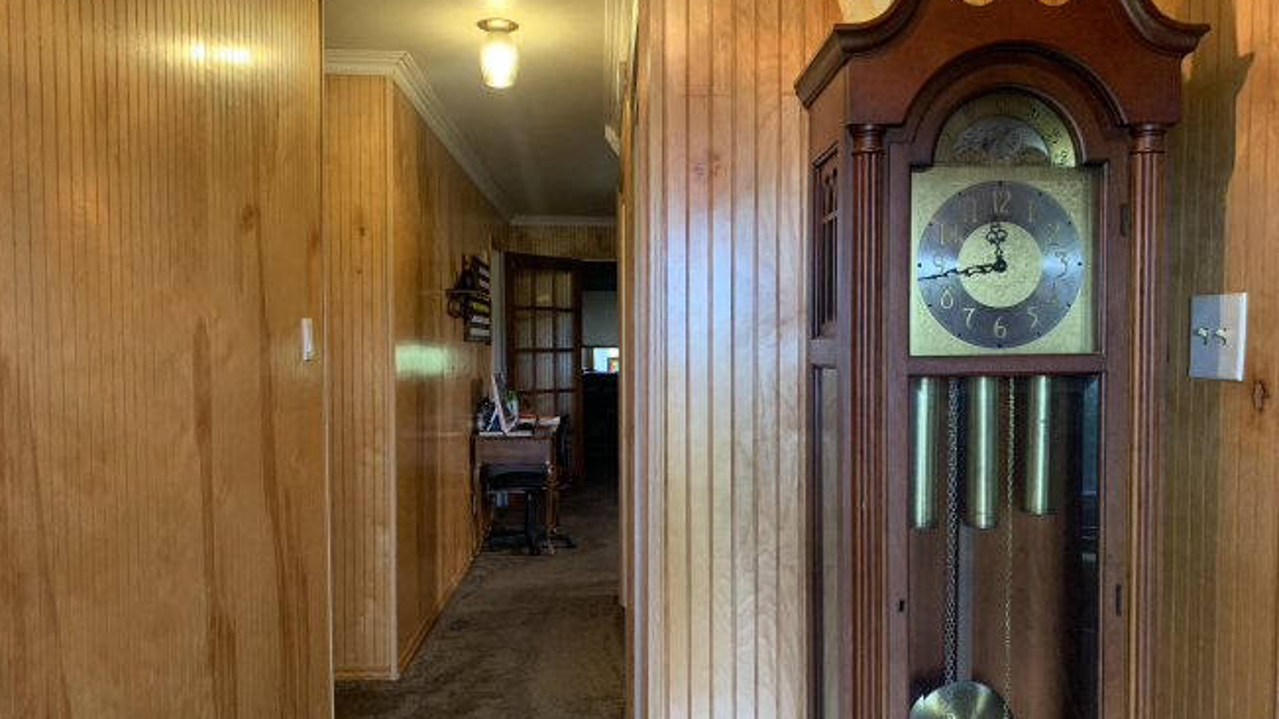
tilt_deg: -4.2
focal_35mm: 29
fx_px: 983
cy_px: 401
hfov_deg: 66.1
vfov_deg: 40.1
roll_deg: -0.7
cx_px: 645
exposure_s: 1/40
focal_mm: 4.25
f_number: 1.8
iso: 320
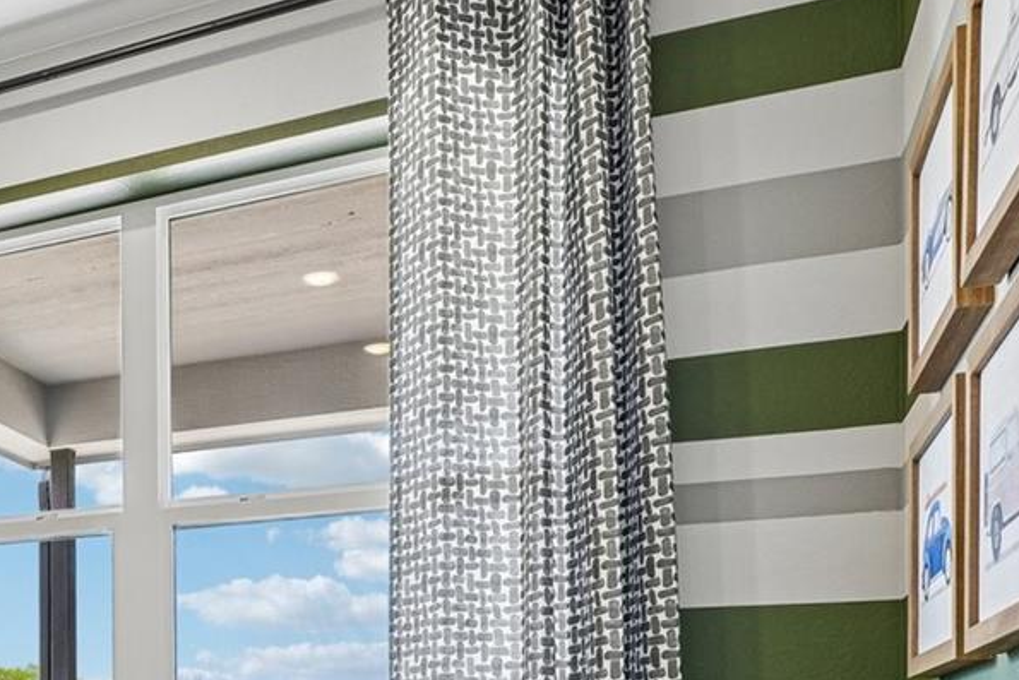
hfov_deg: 35.7
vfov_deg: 27.3
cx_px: -173
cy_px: 776
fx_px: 1255
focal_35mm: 44
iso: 400
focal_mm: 11
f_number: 8
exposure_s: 1/30
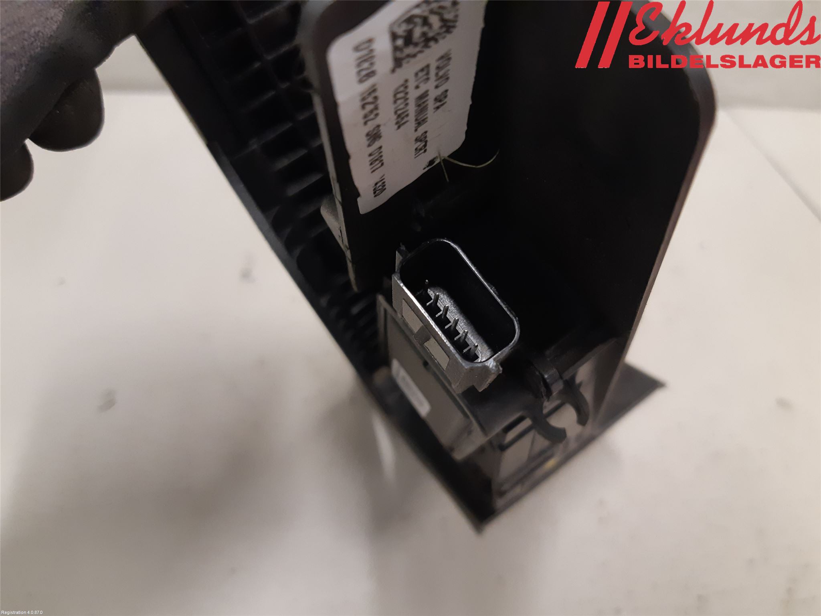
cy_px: 308
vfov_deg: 53.1
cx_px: 410
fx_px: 617
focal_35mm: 26
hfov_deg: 67.3
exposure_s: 1/50
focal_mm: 3.93
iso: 250
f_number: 1.7
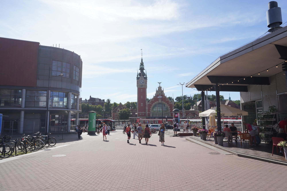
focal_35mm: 24
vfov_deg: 53.1
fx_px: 191
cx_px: 144
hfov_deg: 73.7
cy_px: 96
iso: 100
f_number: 14
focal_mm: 24
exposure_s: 1/100
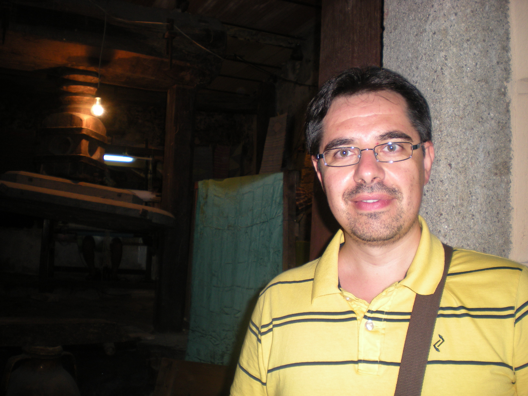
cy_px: 198
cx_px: 264
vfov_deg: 37.7
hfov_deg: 49.0
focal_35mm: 38
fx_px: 580
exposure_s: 1/60
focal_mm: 6.3
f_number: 3.1
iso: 91
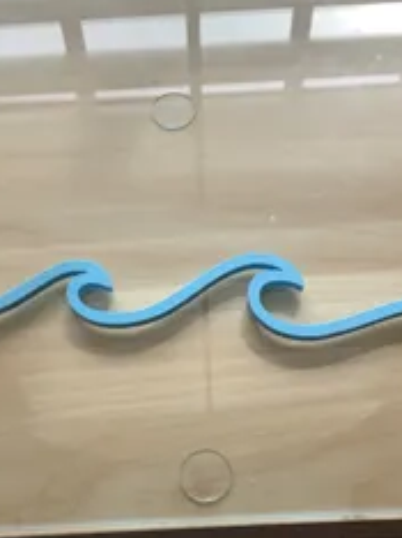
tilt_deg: -64.8
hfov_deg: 27.5
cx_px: 214
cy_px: 301
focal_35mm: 53
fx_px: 822
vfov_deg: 36.2
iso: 32
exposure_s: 1/120
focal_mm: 3.3
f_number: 2.4
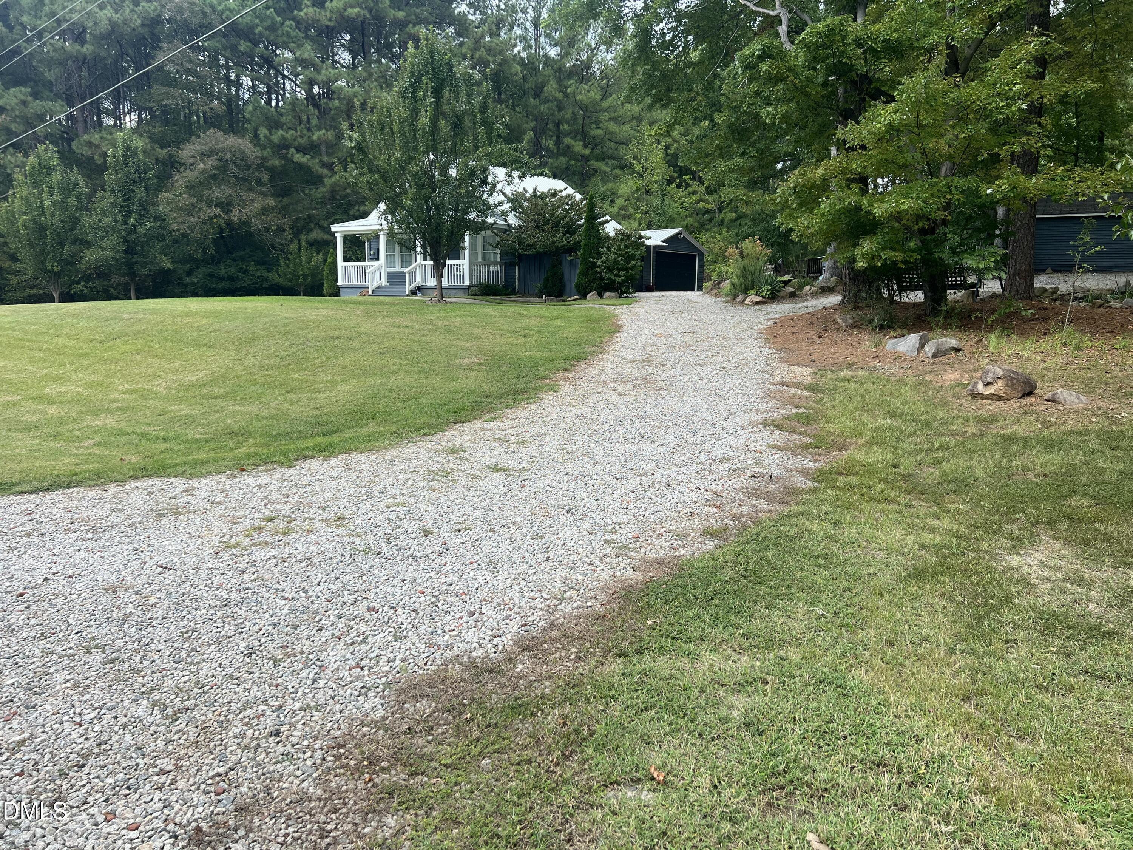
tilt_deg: -8.8
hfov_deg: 67.3
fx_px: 851
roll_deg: -0.3
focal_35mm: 26
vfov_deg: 53.1
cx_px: 566
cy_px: 425
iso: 50
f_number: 1.5
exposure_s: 1/1159
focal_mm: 5.7
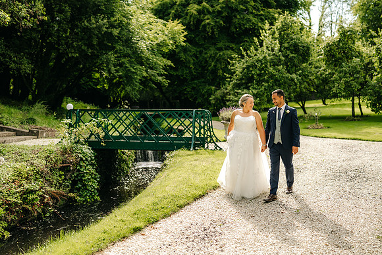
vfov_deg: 37.9
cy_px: 128
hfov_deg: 54.4
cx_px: 191
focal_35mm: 35
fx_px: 371
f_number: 1.4
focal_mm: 35
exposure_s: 1/2500
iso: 100
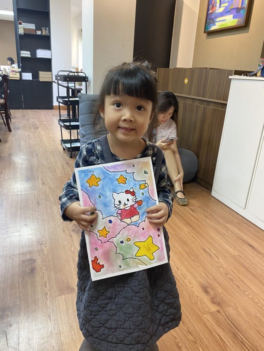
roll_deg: -3.3
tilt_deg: -19.9
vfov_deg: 67.3
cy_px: 176
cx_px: 132
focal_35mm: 26
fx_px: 264
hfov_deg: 53.1
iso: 125
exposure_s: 1/50
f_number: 1.8
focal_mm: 4.25
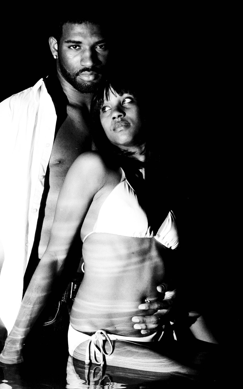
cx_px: 90
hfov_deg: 9.3
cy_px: 180
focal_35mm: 142
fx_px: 1500
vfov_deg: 14.8
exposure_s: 1/60
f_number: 16
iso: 640
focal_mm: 75
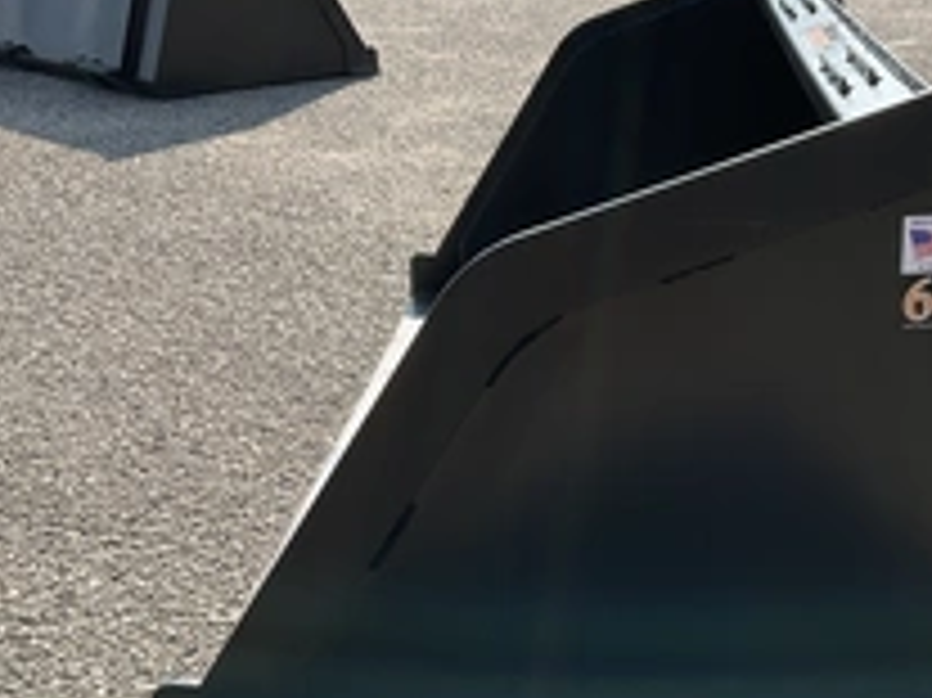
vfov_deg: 25.9
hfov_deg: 34.0
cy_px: 468
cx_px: 639
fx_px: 1507
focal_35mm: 56
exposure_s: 1/855
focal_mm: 3
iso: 25
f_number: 1.8
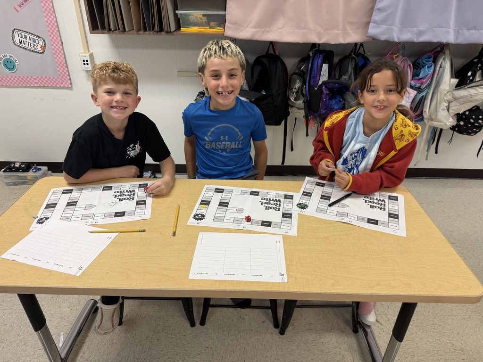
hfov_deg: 71.6
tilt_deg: -29.0
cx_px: 242
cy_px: 181
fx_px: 335
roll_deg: -1.8
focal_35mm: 24
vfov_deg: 56.8
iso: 100
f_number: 1.78
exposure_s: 1/60
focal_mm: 6.76
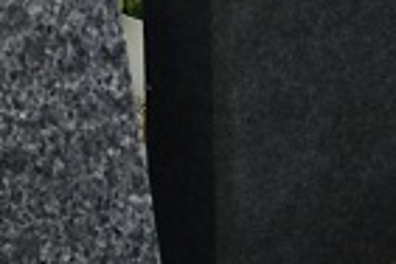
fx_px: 1496
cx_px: -219
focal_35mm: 136
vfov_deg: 8.8
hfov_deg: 14.0
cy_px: -441
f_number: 1.7
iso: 10
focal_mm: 6.3
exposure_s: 1/331
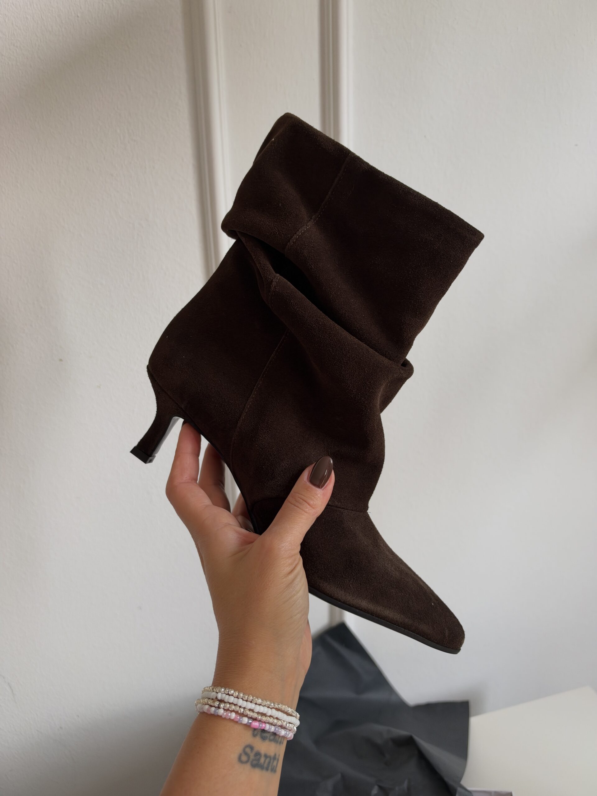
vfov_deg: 71.6
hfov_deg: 56.8
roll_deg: +2.0
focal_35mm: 24
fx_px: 552
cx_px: 298
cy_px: 398
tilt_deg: -16.9
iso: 200
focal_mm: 6.93
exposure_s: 1/121
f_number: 1.8
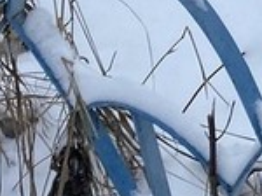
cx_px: 571
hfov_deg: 10.1
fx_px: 1345
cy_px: -434
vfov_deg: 7.2
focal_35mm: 178
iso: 32
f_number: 1.8
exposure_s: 1/934
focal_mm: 4.25
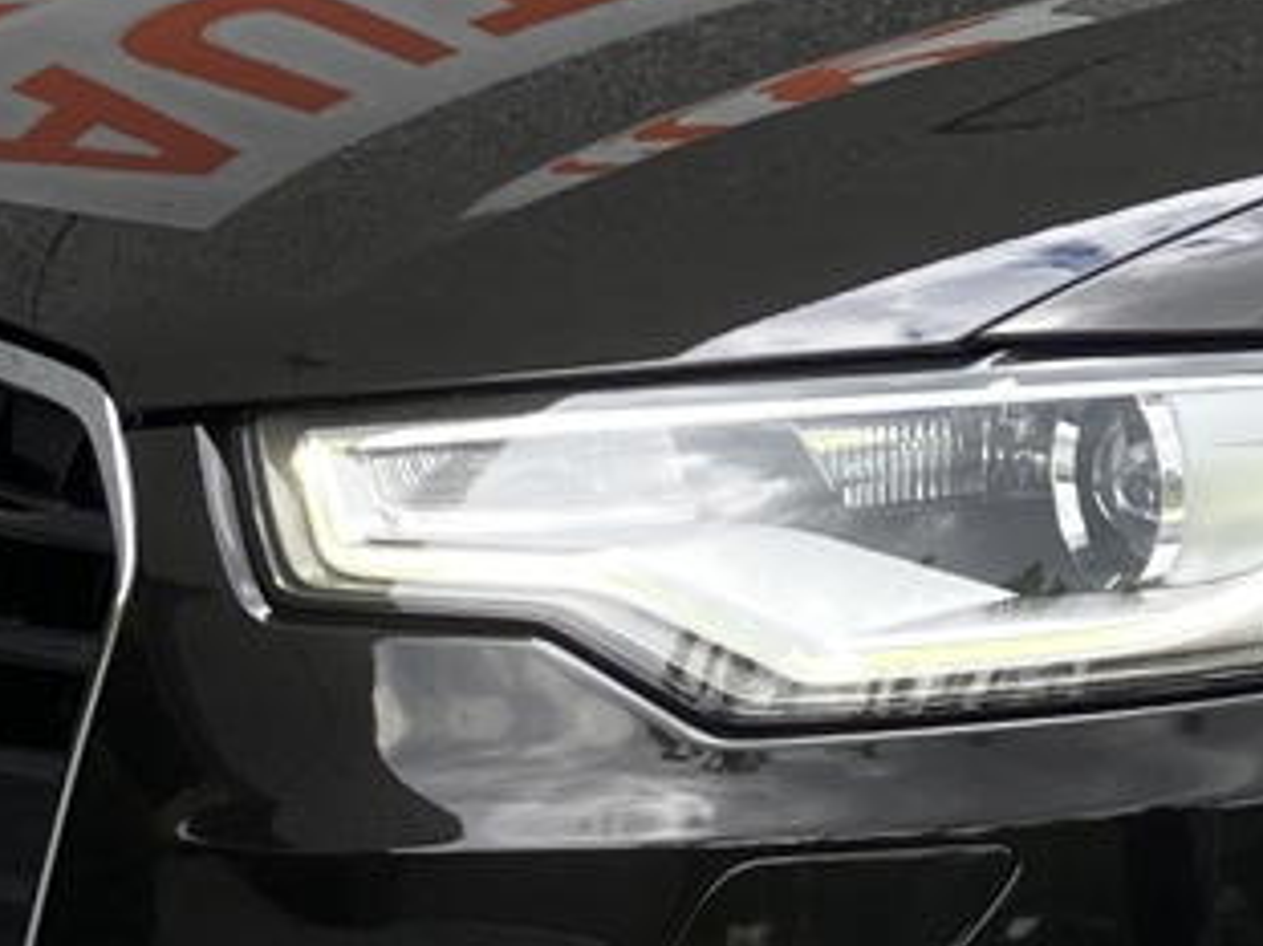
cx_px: 2059
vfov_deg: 8.6
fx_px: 6310
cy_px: 199
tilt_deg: -6.6
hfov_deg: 10.9
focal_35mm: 173
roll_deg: +0.8
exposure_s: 1/181
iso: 25
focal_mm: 3.99
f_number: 1.8
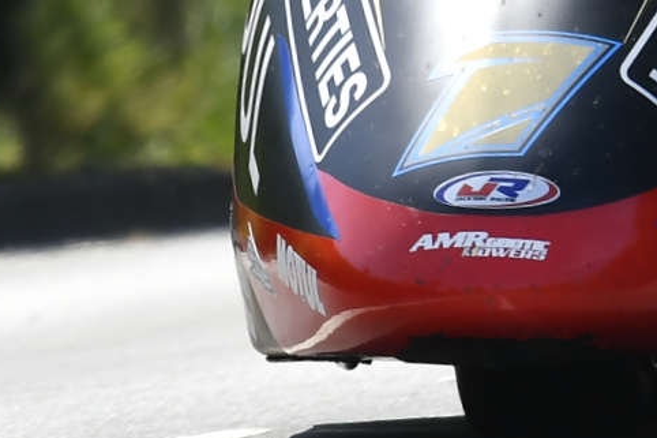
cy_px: -204
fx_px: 34096
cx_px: 1280
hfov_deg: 1.1
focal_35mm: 1869
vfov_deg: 0.7
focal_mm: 300
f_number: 6.3
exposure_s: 1/640
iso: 100
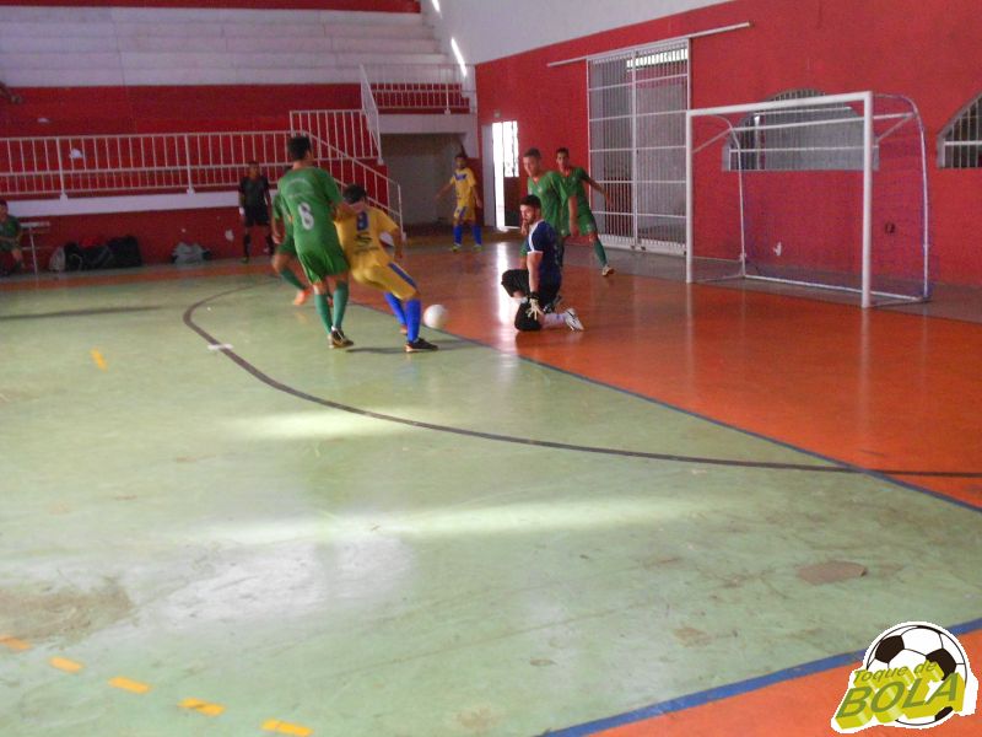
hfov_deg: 50.1
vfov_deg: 38.7
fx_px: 1050
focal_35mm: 37
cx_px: 491
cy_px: 368
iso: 500
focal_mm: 6.9
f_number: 3.9
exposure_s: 1/125
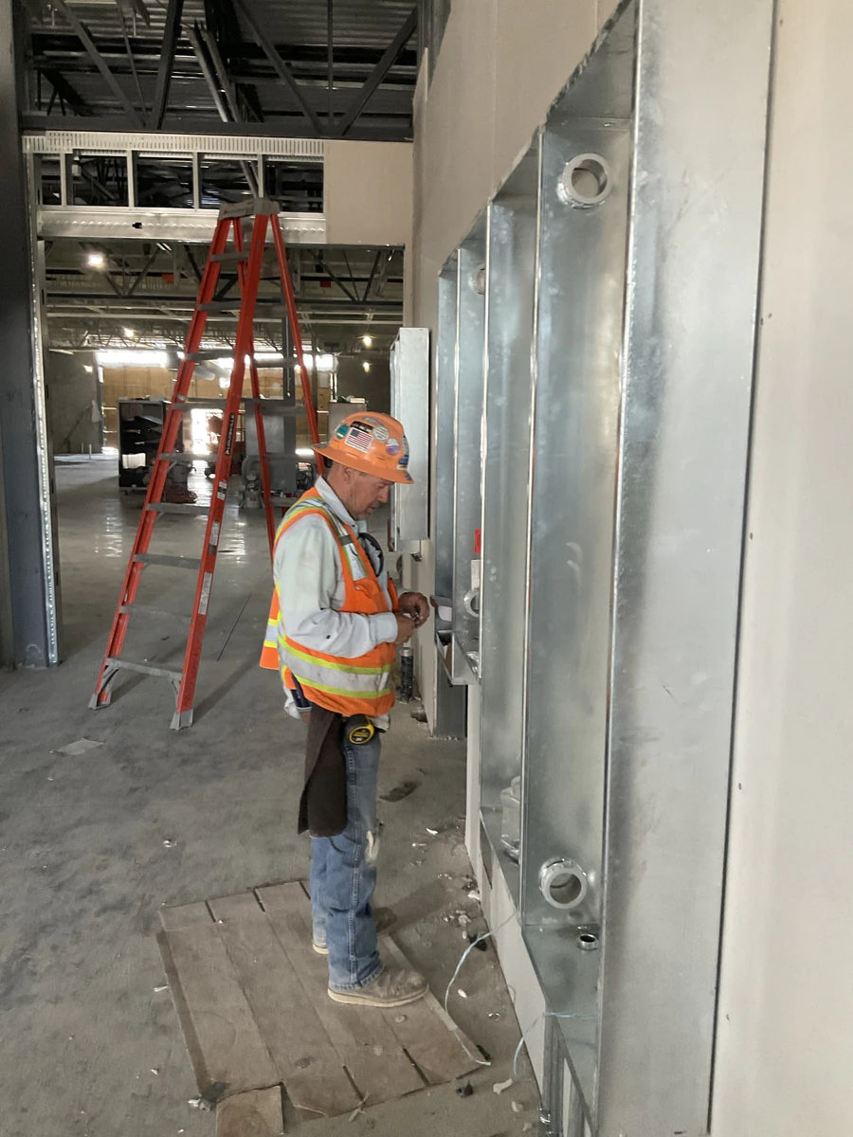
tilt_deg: -8.1
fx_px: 953
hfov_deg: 48.2
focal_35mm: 29
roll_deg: -0.4
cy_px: 568
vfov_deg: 61.7
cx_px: 426
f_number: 1.8
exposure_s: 1/60
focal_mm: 3
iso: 200
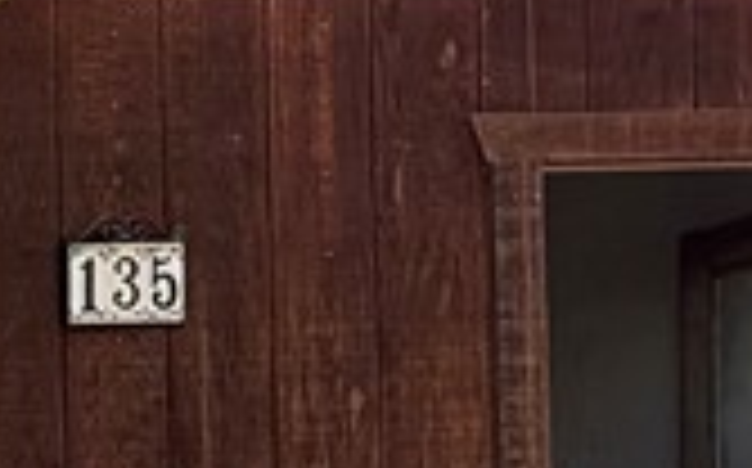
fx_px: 1863
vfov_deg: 14.1
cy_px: 459
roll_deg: +0.0
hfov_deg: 18.6
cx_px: -531
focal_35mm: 91
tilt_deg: +1.9
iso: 64
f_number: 2.2
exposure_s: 1/393
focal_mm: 2.22
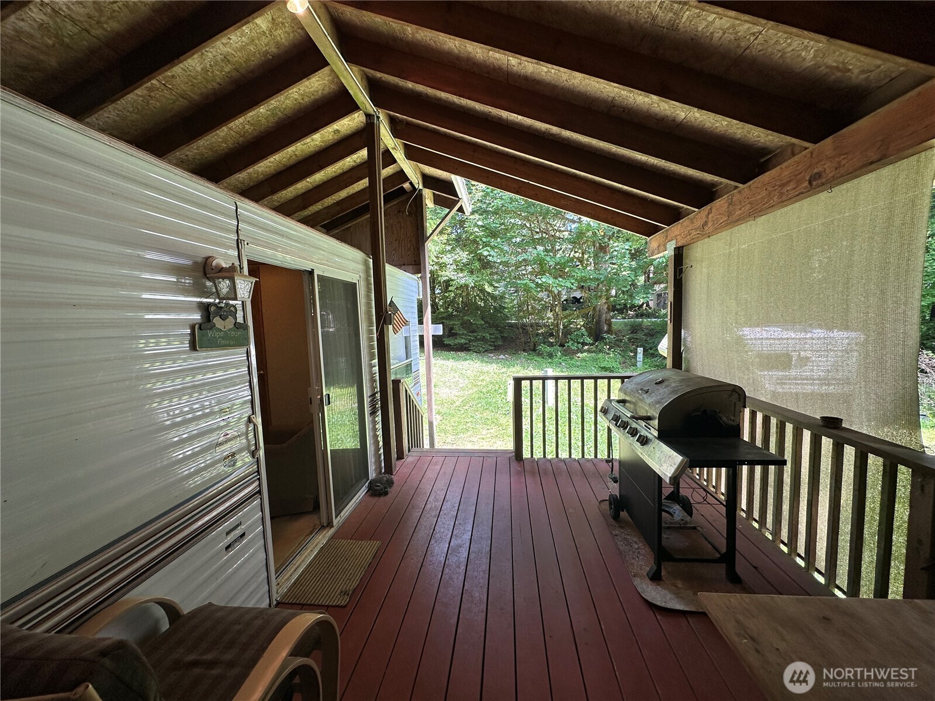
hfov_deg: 102.1
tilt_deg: -3.4
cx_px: 468
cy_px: 350
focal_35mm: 14
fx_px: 378
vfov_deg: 85.7
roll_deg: +1.5
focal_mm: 2.22
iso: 50
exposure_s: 1/120
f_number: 2.2
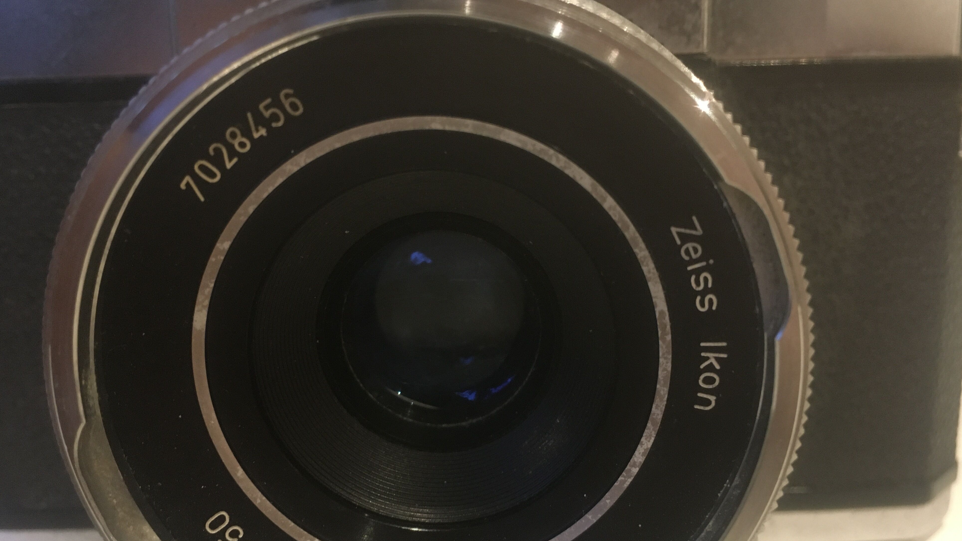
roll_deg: +1.3
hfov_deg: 59.5
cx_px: 499
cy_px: 337
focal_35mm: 33
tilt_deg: -12.3
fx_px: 842
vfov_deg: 35.4
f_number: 2.2
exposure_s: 1/17
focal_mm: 4.15
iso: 400
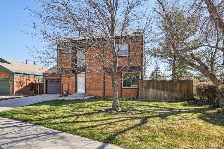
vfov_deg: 59.5
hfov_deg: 81.2
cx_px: 112
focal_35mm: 21
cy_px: 74
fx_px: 131
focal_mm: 14
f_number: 8
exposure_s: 1/200
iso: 100
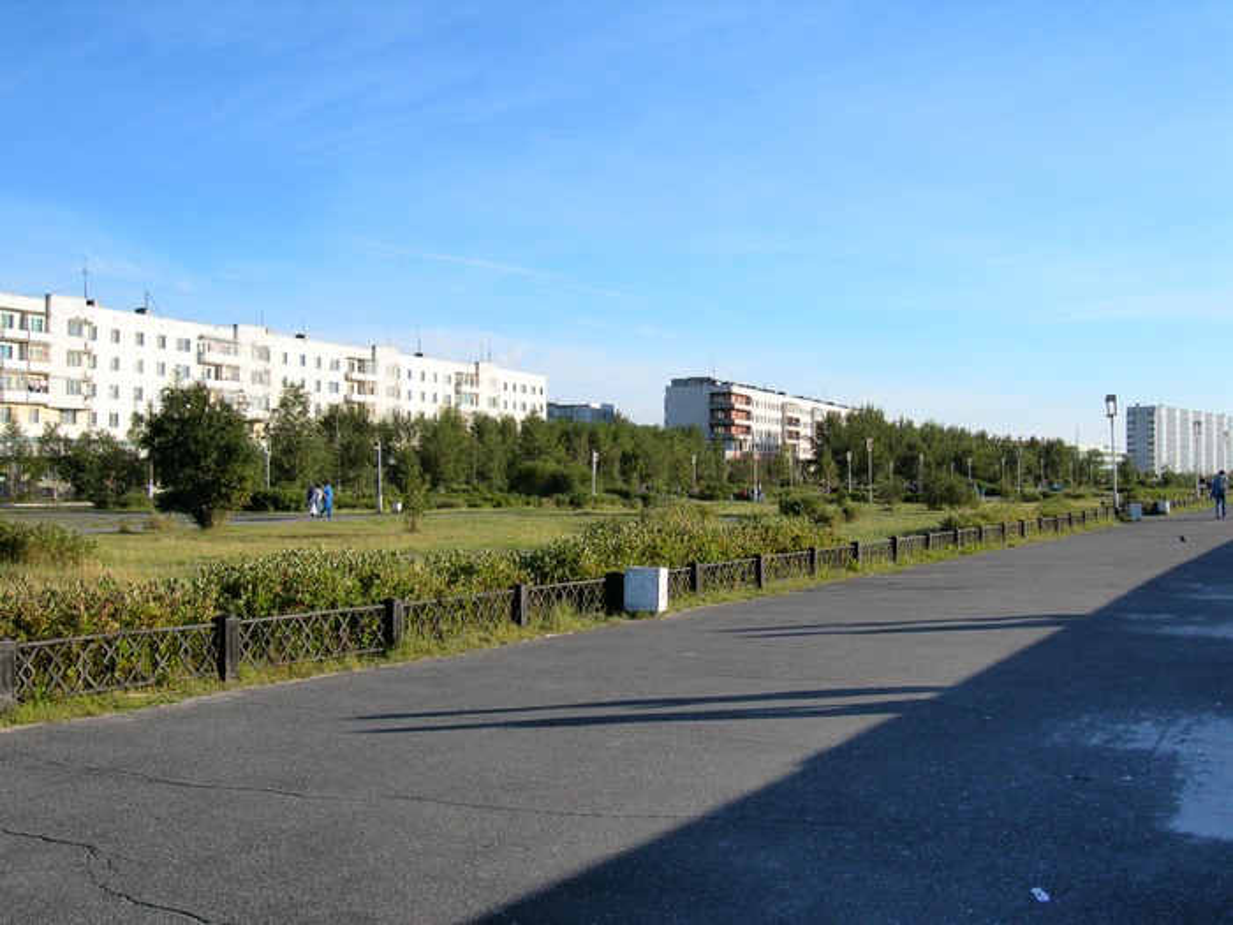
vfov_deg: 35.1
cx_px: 616
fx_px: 1460
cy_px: 462
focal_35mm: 41
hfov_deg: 45.8
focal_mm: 8.5
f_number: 4.9
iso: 50
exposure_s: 1/333
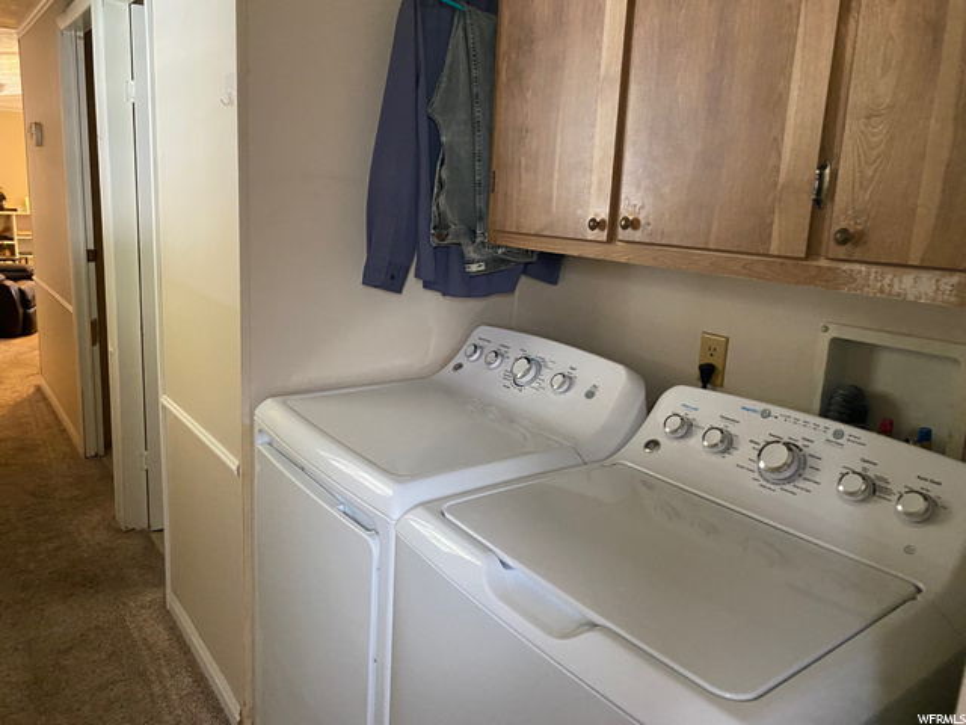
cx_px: 483
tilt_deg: -13.0
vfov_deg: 53.1
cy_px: 362
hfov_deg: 67.3
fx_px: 726
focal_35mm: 26
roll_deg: -4.1
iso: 400
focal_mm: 4.25
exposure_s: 1/40
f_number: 1.8
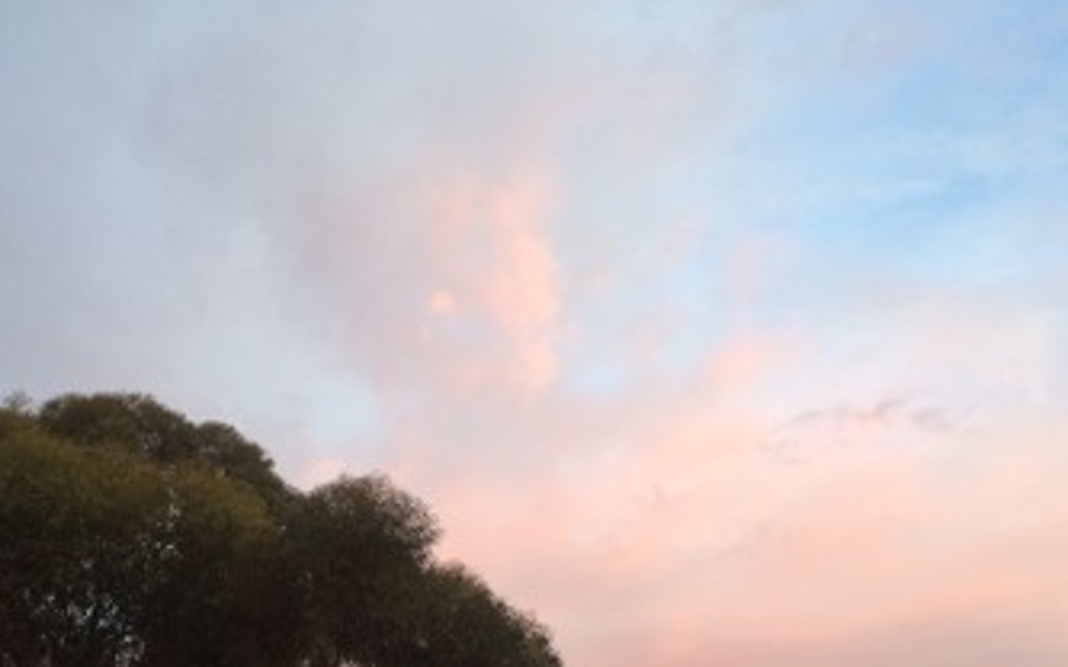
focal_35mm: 48
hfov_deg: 41.4
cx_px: 375
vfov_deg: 25.9
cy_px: 622
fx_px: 1397
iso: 80
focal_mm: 4.15
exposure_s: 1/30
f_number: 2.2
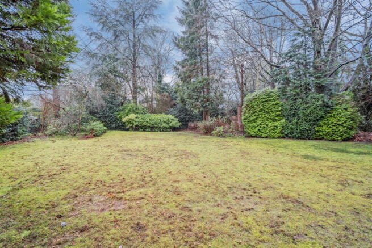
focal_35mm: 16
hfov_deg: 96.7
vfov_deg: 73.8
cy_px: 124
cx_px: 186
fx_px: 165
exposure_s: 1/30
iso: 320
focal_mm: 16
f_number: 4
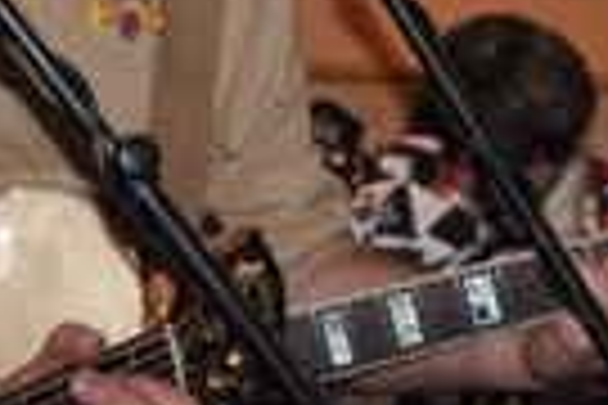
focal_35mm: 330
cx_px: -189
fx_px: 5573
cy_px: -38
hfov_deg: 6.2
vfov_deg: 4.2
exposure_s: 1/60
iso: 800
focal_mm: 62
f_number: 5.3
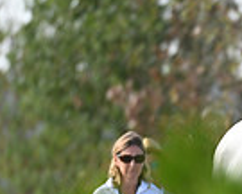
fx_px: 11546
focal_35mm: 1612
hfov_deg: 1.2
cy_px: 195
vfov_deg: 1.0
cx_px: 445
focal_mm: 400
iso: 900
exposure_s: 1/1600
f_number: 5
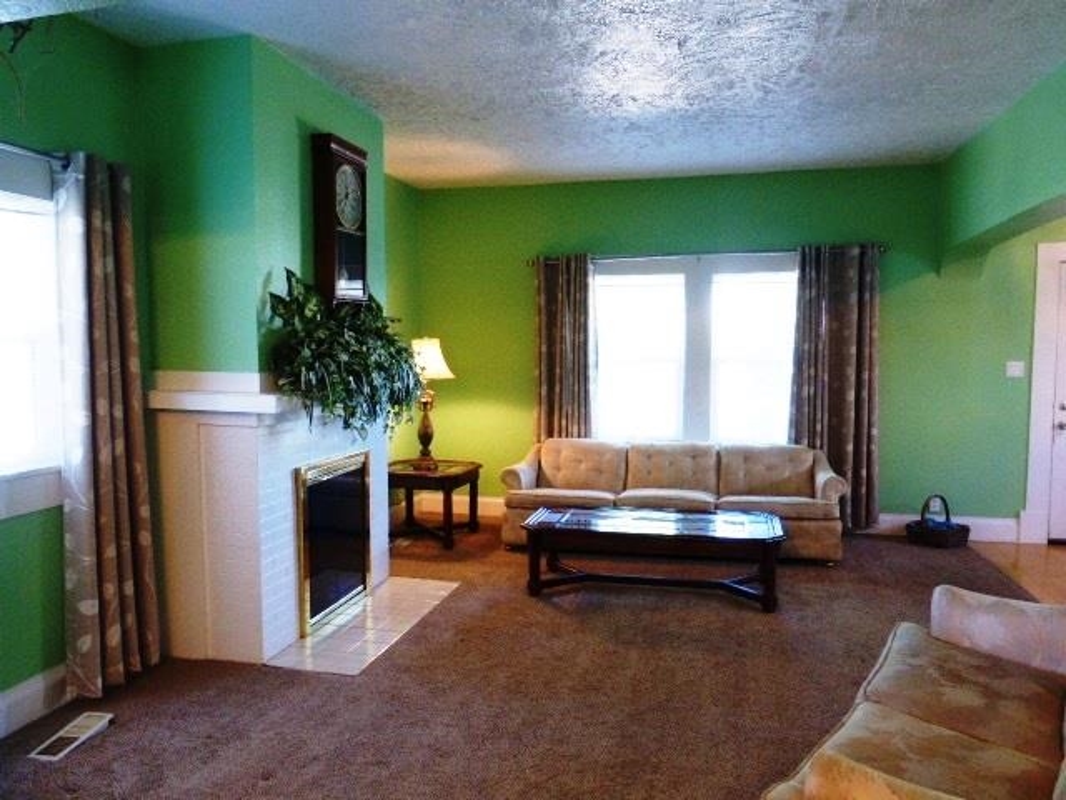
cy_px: 400
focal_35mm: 24
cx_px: 533
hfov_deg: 71.6
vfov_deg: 56.8
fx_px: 739
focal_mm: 4.3
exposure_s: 1/8
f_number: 3.3
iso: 125
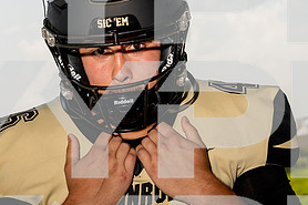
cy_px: 120
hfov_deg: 14.3
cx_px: 136
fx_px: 1231
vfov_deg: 9.5
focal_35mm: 144
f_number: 8
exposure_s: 1/250
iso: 100
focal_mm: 69
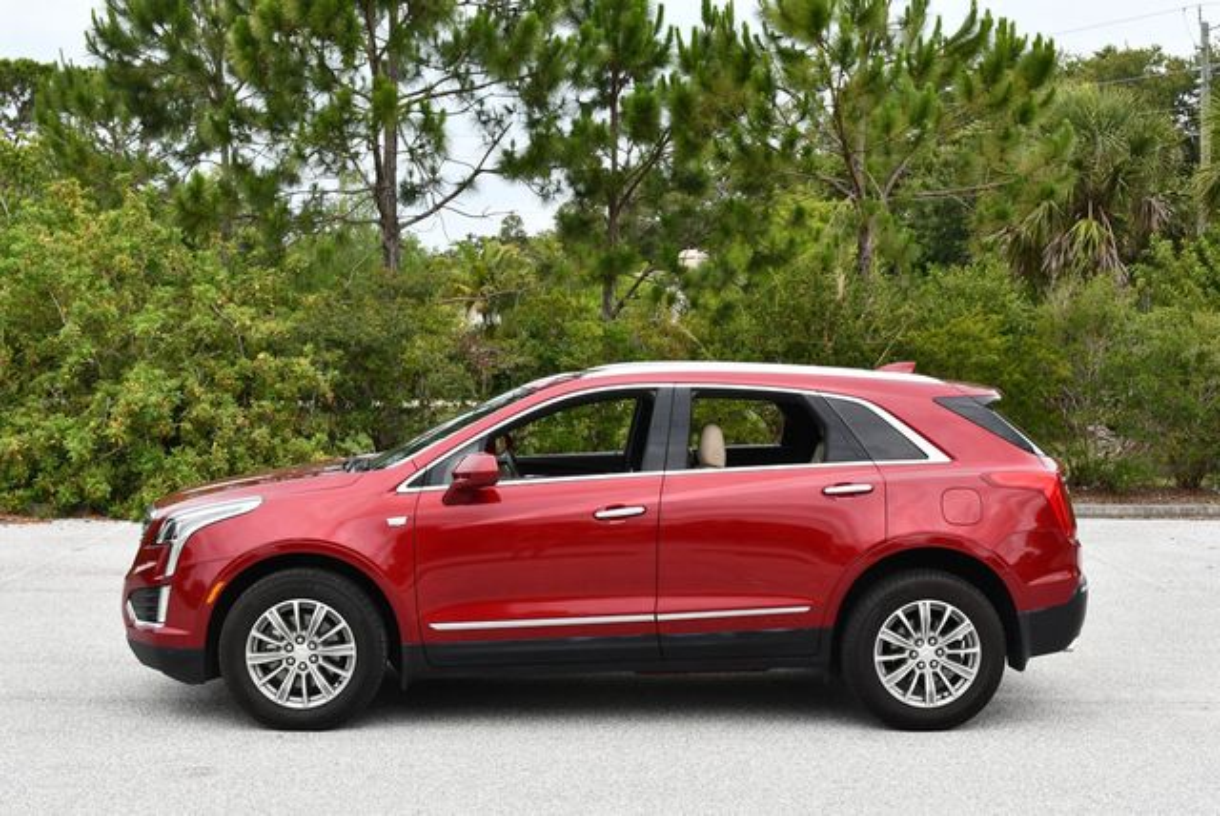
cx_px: 610
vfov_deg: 26.0
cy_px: 408
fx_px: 1764
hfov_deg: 38.2
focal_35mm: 52
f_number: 8
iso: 200
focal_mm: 26
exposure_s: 1/250
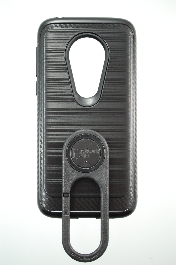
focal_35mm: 54
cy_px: 132
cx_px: 88
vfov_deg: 36.9
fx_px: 397
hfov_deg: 25.0
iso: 560
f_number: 5.3
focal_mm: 36
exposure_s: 1/30
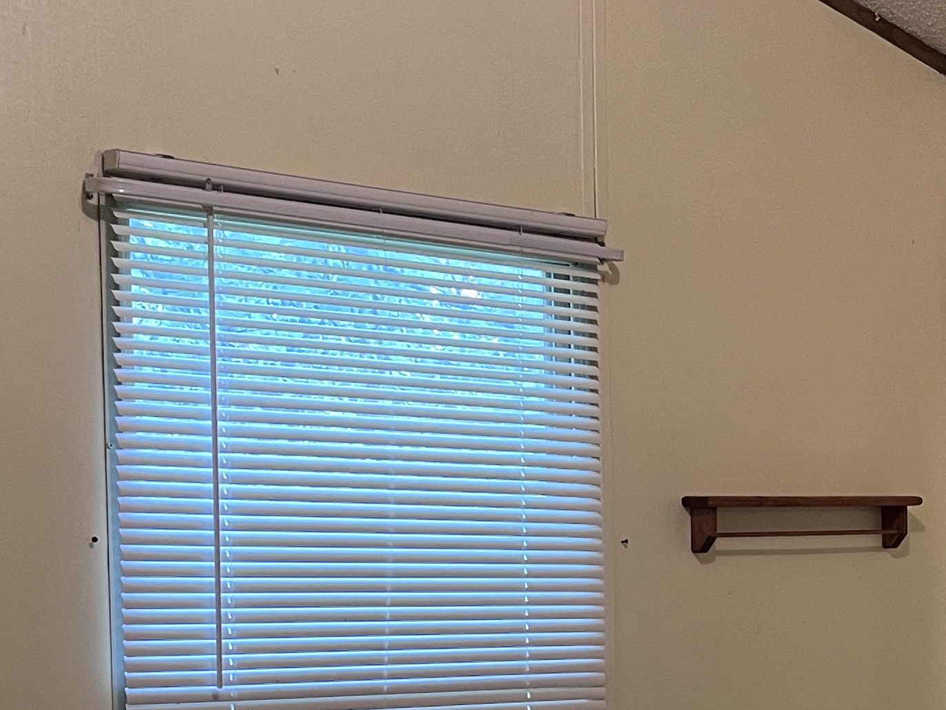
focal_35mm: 76
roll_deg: +0.1
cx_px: 901
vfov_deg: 18.9
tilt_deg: -3.8
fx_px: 2078
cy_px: 714
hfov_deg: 24.7
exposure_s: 1/60
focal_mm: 5.1
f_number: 1.6
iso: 250
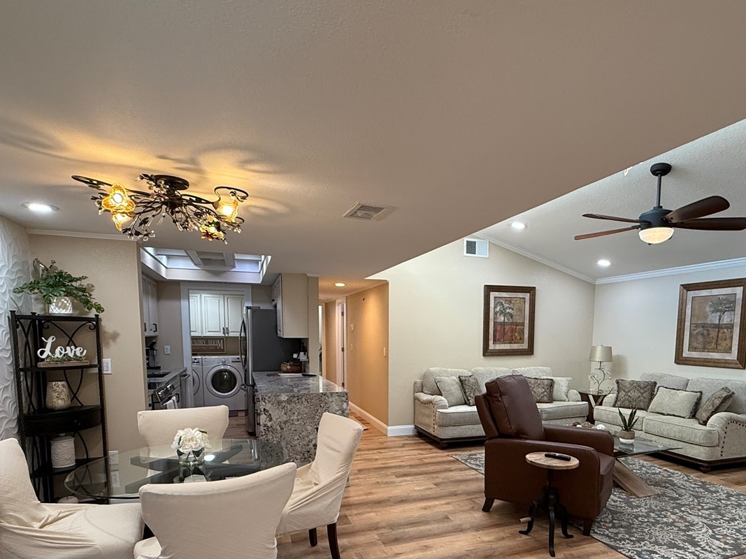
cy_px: 382
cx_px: 417
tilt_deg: -6.4
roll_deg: -0.9
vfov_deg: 61.6
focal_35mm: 21
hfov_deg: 78.7
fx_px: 453
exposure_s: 1/120
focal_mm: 2.22
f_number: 2.2
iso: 250
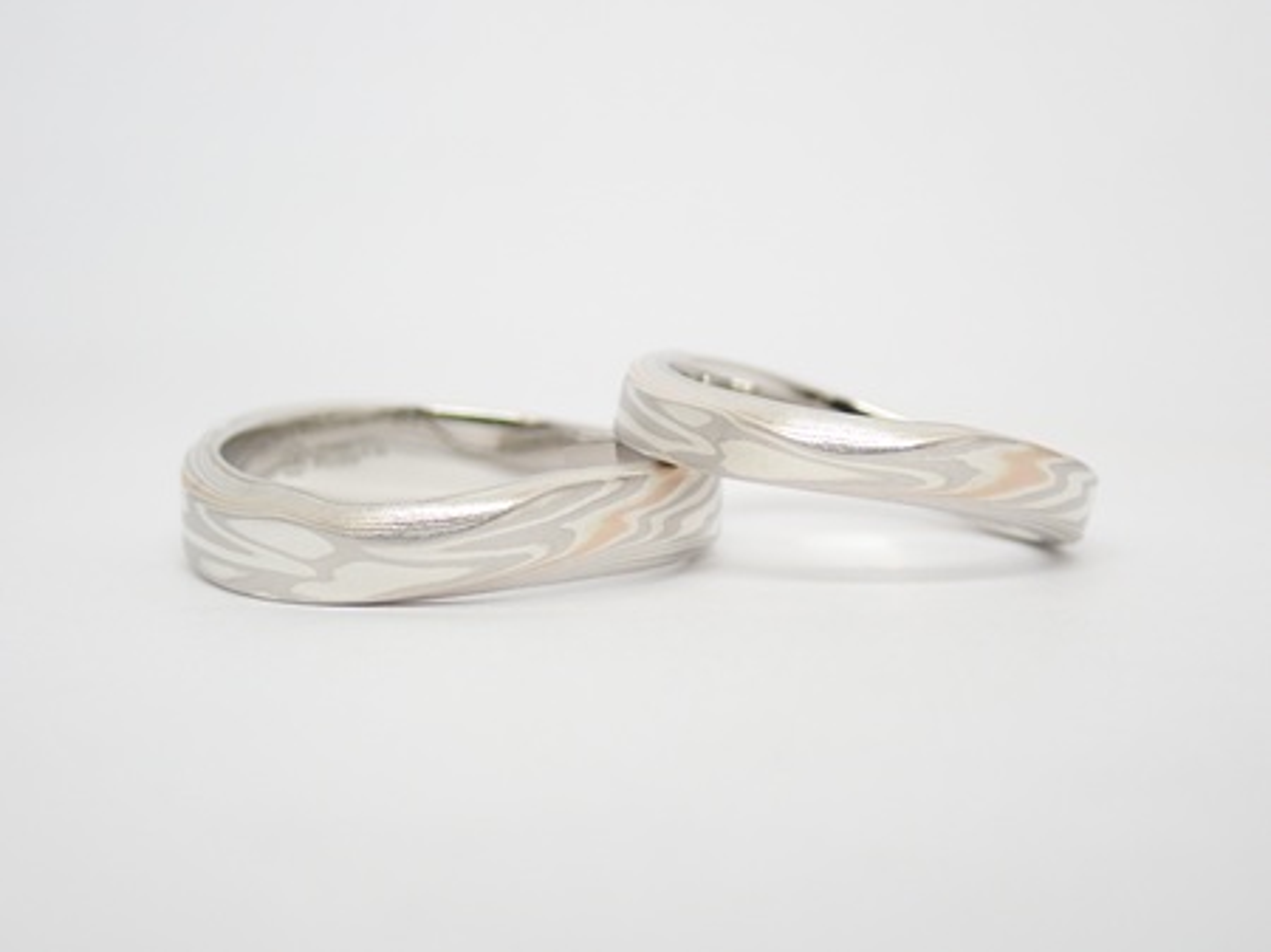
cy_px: 476
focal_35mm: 77
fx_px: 2826
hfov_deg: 25.3
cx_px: 636
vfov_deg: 19.1
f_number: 4.1
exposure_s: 1/100
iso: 200
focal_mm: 13.65
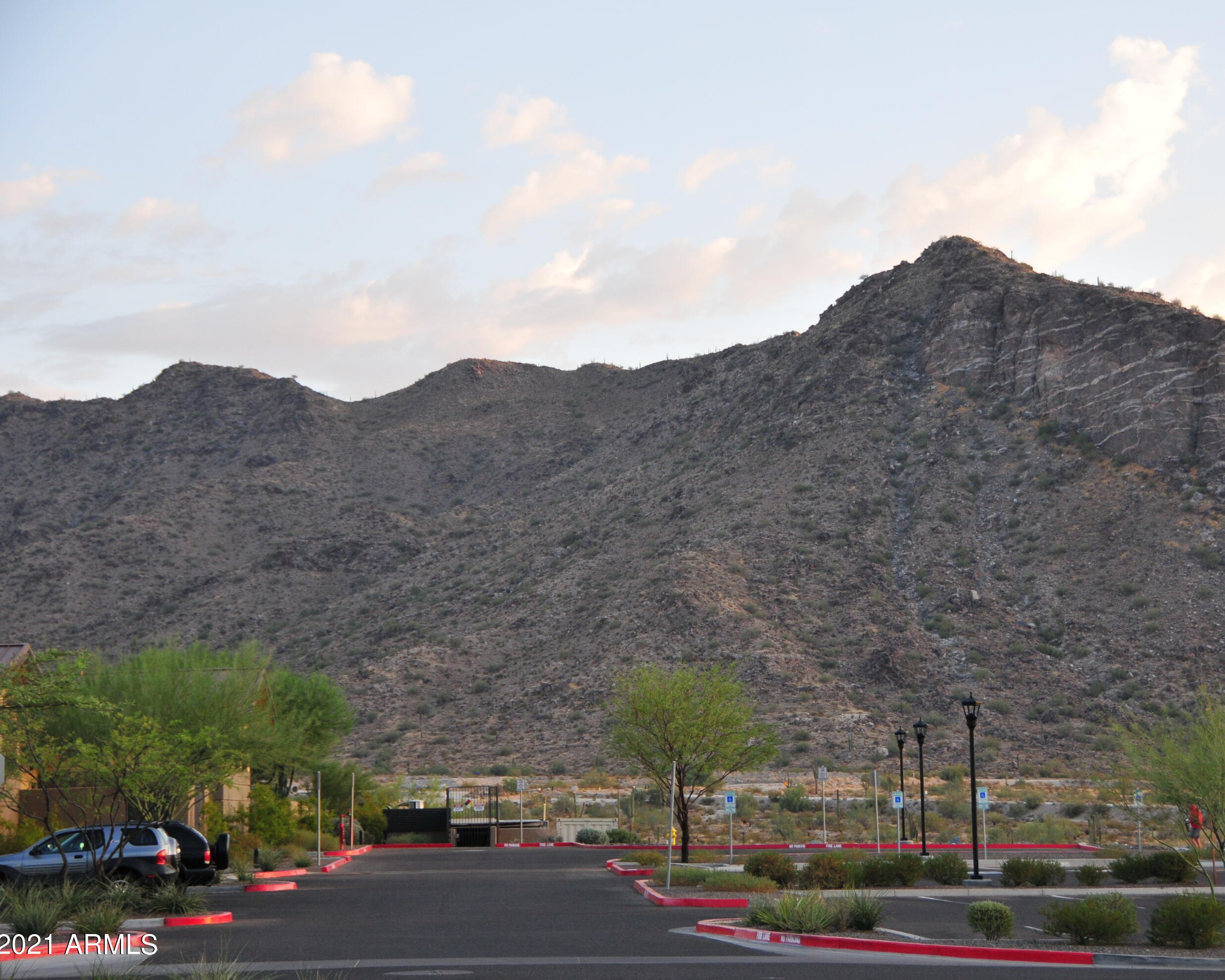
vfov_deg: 18.1
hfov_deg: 22.4
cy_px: 490
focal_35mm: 85
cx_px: 734
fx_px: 3082
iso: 400
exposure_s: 1/320
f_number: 4.8
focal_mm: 50
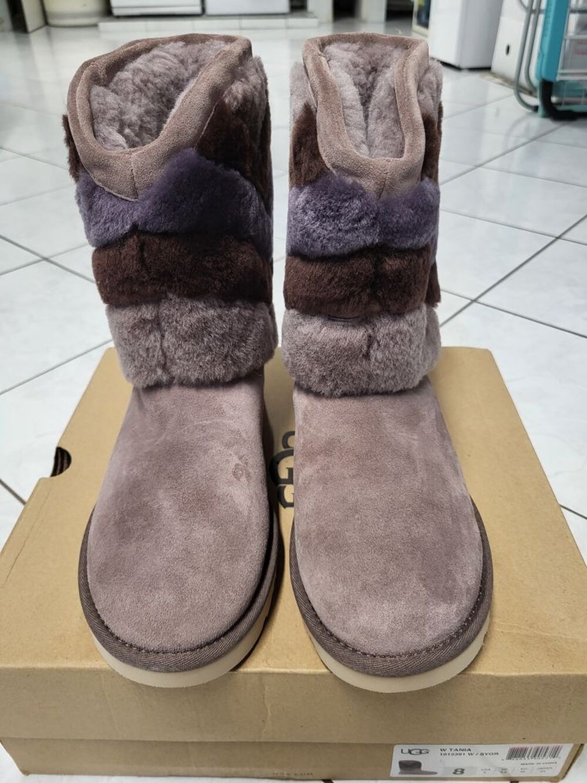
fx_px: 588
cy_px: 392
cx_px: 294
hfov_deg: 53.1
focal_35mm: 26
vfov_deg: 67.3
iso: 200
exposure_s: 1/50
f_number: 1.8
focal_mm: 5.4
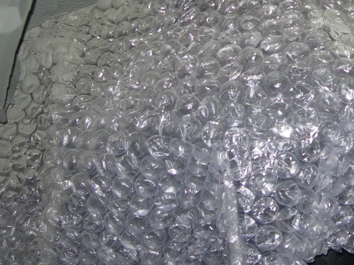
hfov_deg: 24.1
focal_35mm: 79
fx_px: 807
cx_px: 317
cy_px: 39
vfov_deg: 18.4
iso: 50
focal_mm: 7.8
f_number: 2.8
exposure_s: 1/60
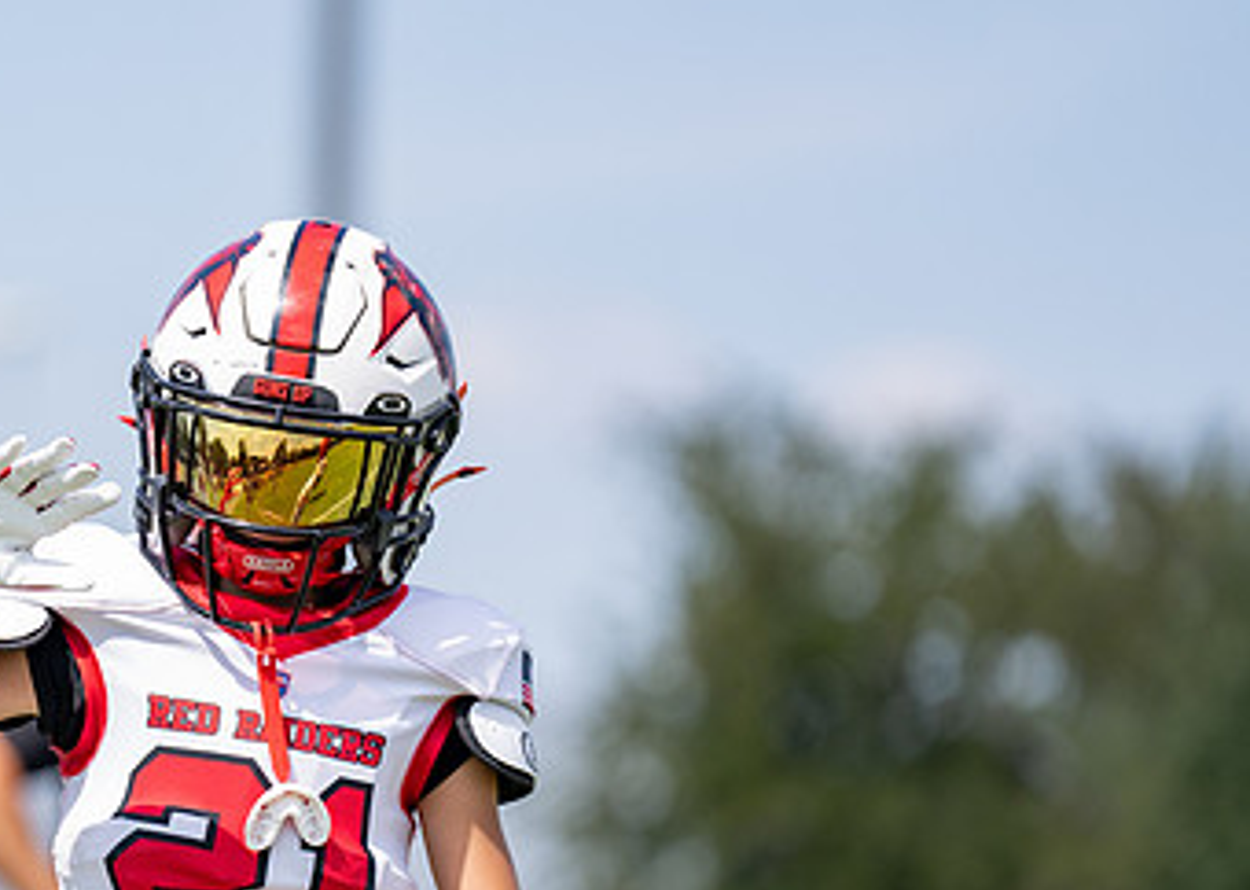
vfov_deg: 4.0
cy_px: 655
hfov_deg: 5.6
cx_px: 188
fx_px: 12801
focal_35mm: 361
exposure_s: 1/2500
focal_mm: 200
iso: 200
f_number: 2.8
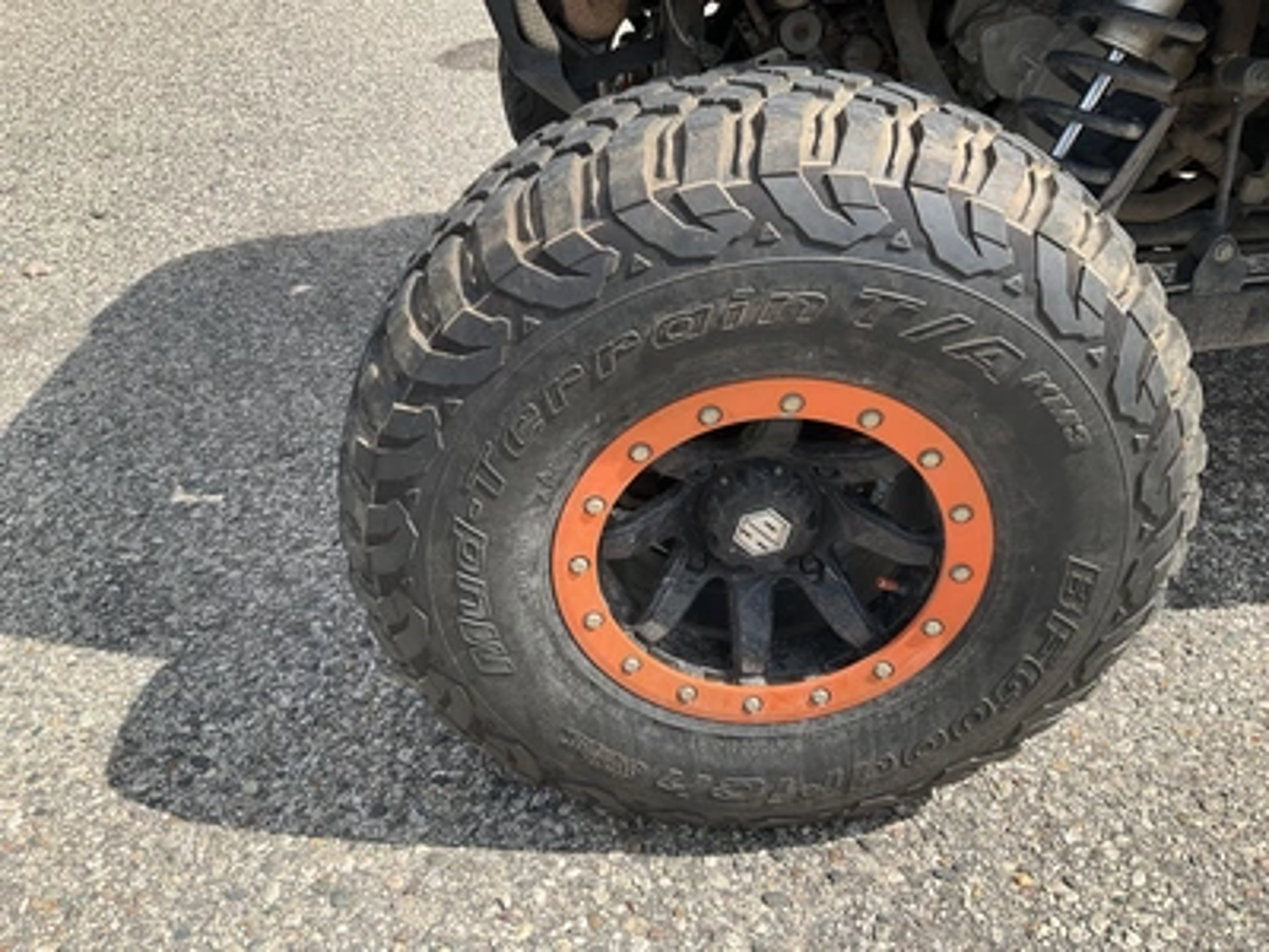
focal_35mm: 29
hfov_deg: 61.7
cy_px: 476
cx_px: 634
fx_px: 1063
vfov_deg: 48.2
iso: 25
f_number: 1.8
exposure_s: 1/728
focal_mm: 3
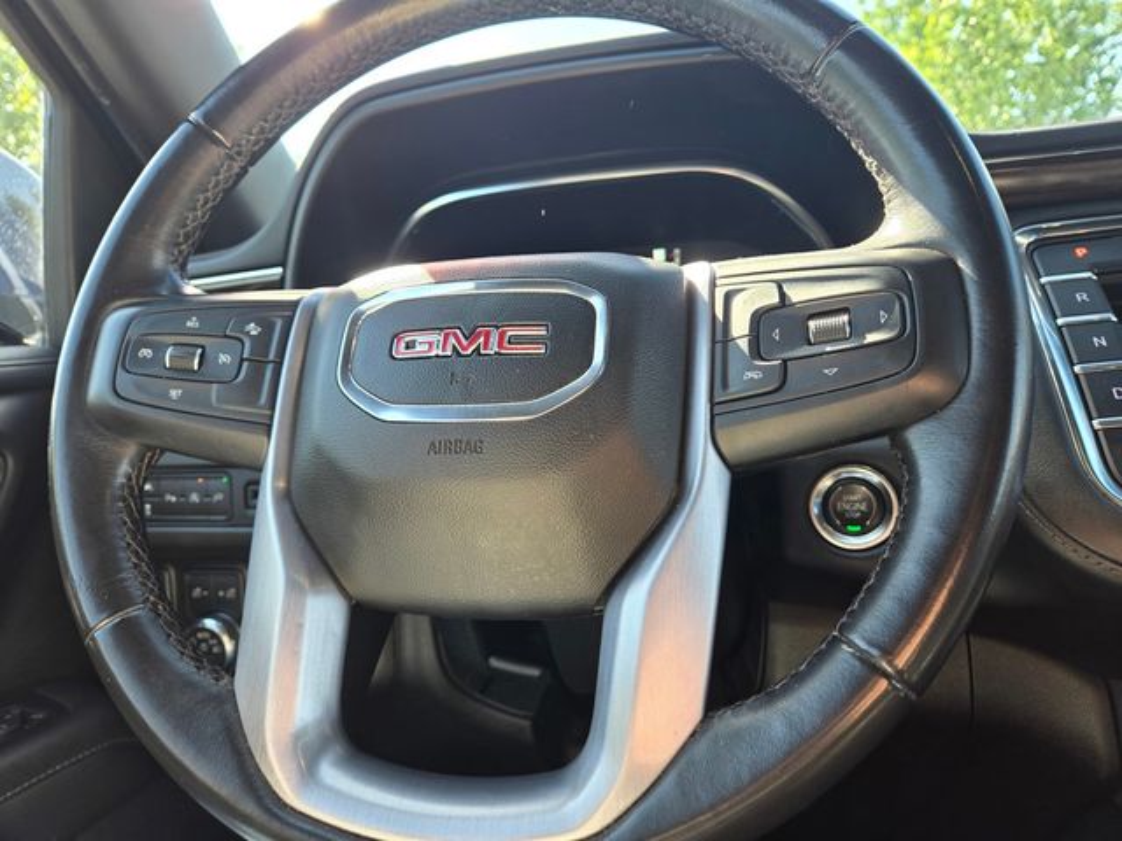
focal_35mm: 23
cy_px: 420
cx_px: 561
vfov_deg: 58.9
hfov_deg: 73.9
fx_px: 745
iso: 25
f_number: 1.8
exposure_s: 1/74
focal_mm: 5.4
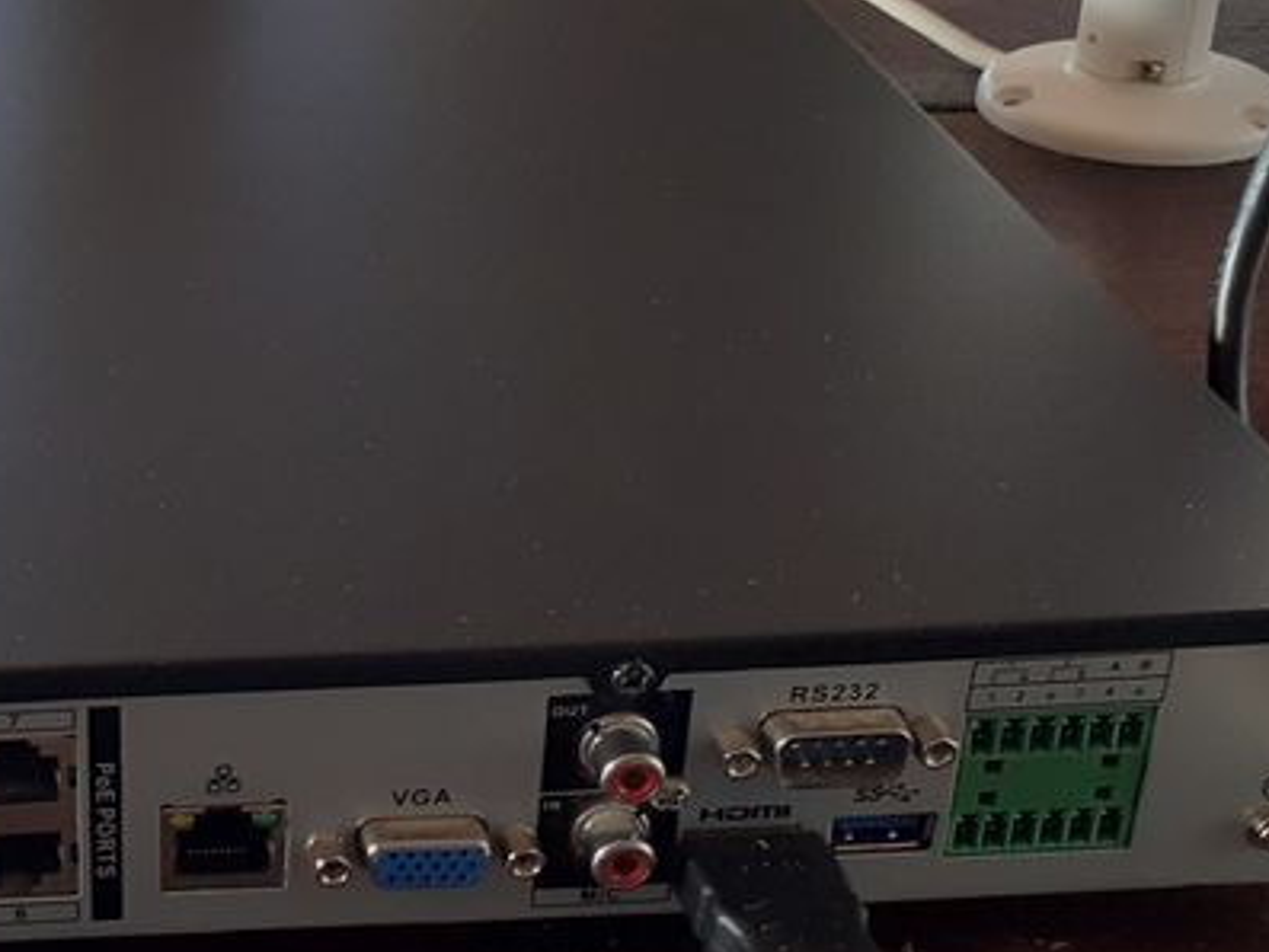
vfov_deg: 21.6
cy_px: 326
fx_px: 2494
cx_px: -237
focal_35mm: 68
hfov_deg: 25.7
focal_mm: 3.6
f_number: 1.9
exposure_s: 1/100
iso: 50
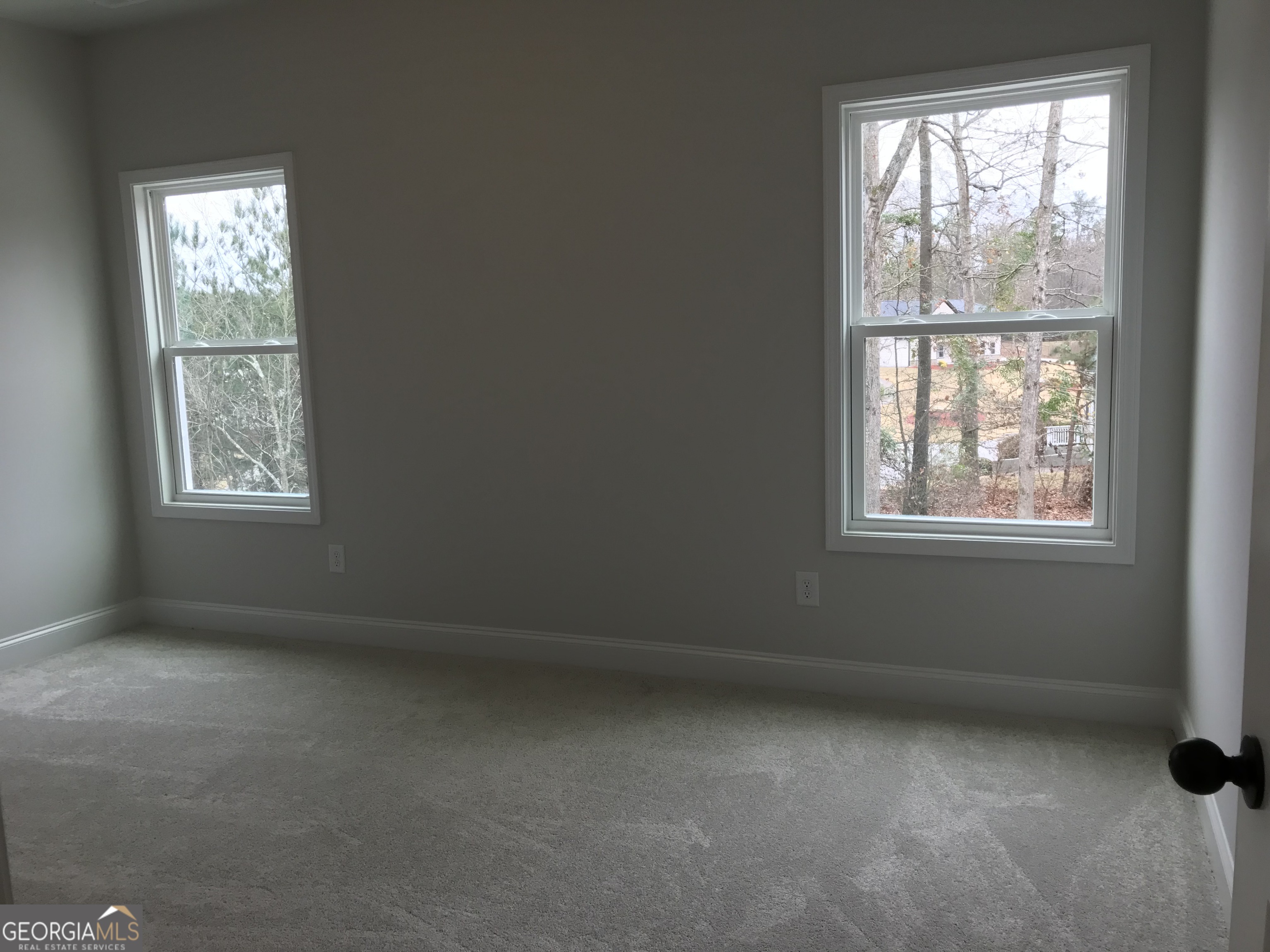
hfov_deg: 63.4
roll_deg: +2.6
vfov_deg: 49.7
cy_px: 476
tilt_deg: -9.6
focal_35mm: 28
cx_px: 635
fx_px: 1027
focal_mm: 3.99
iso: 40
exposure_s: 1/120
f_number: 1.8
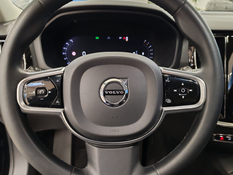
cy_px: 88
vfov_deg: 44.2
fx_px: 215
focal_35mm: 32
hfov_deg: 56.8
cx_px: 116
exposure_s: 1/50
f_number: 1.9
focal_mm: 6.12
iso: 1000
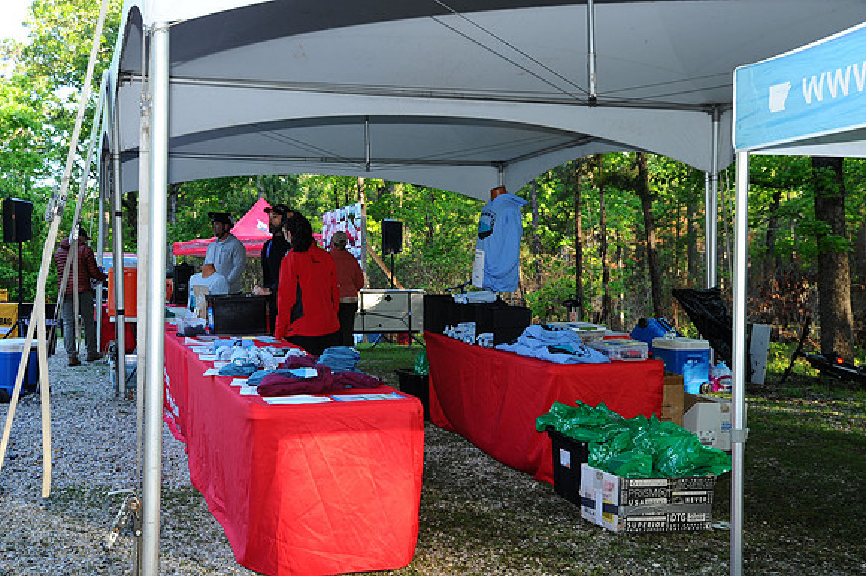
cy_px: 288
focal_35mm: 46
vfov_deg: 29.2
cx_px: 433
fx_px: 1106
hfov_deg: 42.8
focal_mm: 46
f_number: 6.3
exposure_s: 1/160
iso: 640
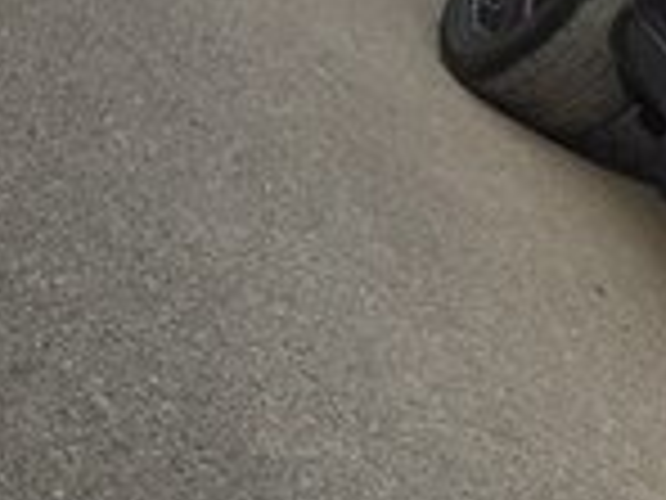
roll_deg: -36.9
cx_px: 1444
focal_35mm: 129
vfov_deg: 11.5
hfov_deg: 12.8
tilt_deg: +0.9
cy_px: 205
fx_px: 2482
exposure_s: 1/879
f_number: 2.2
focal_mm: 4.15
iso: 32
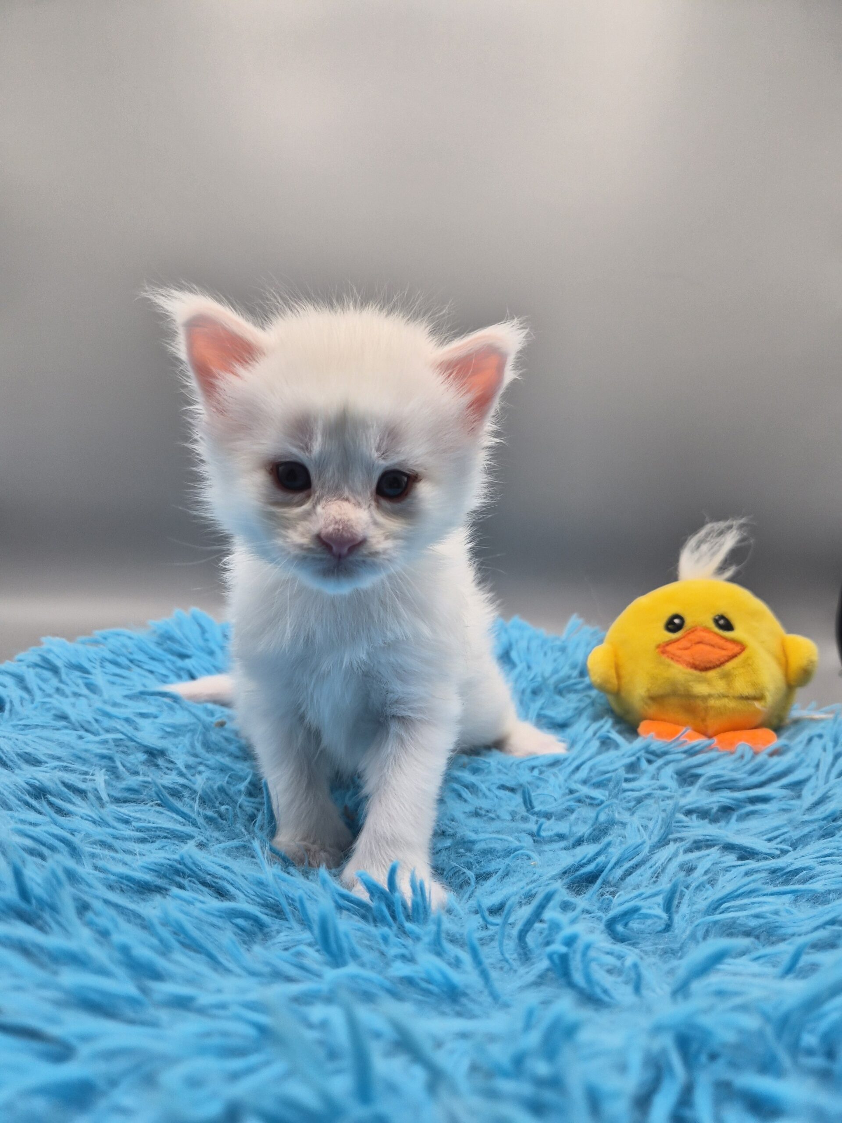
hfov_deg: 58.9
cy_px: 562
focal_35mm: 23
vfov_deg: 73.9
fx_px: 746
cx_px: 421
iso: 80
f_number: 1.8
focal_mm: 5.4
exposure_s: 1/854
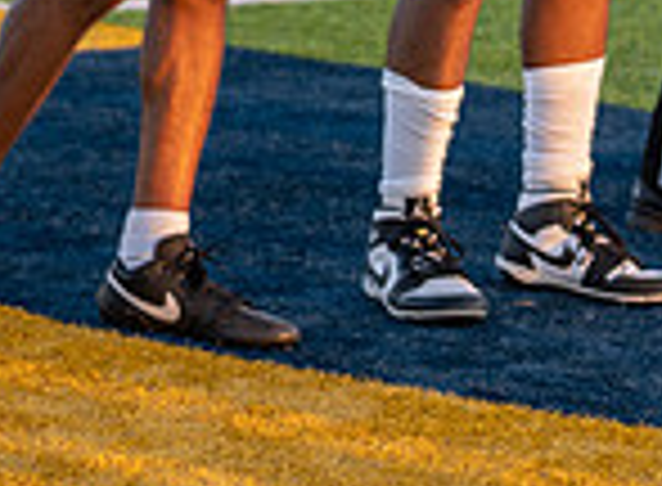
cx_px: -25
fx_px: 5581
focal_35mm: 294
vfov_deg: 4.9
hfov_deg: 6.8
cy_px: -405
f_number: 2.8
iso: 160
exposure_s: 1/400
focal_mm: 70
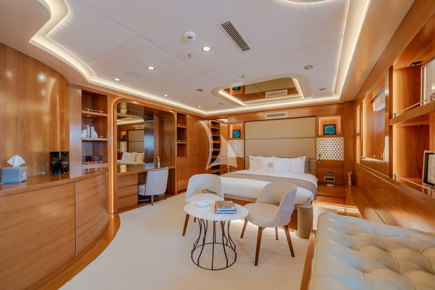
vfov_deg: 81.2
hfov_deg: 104.3
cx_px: 218
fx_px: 169
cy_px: 145
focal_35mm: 14
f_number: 4
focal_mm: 14
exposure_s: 1/800
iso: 800
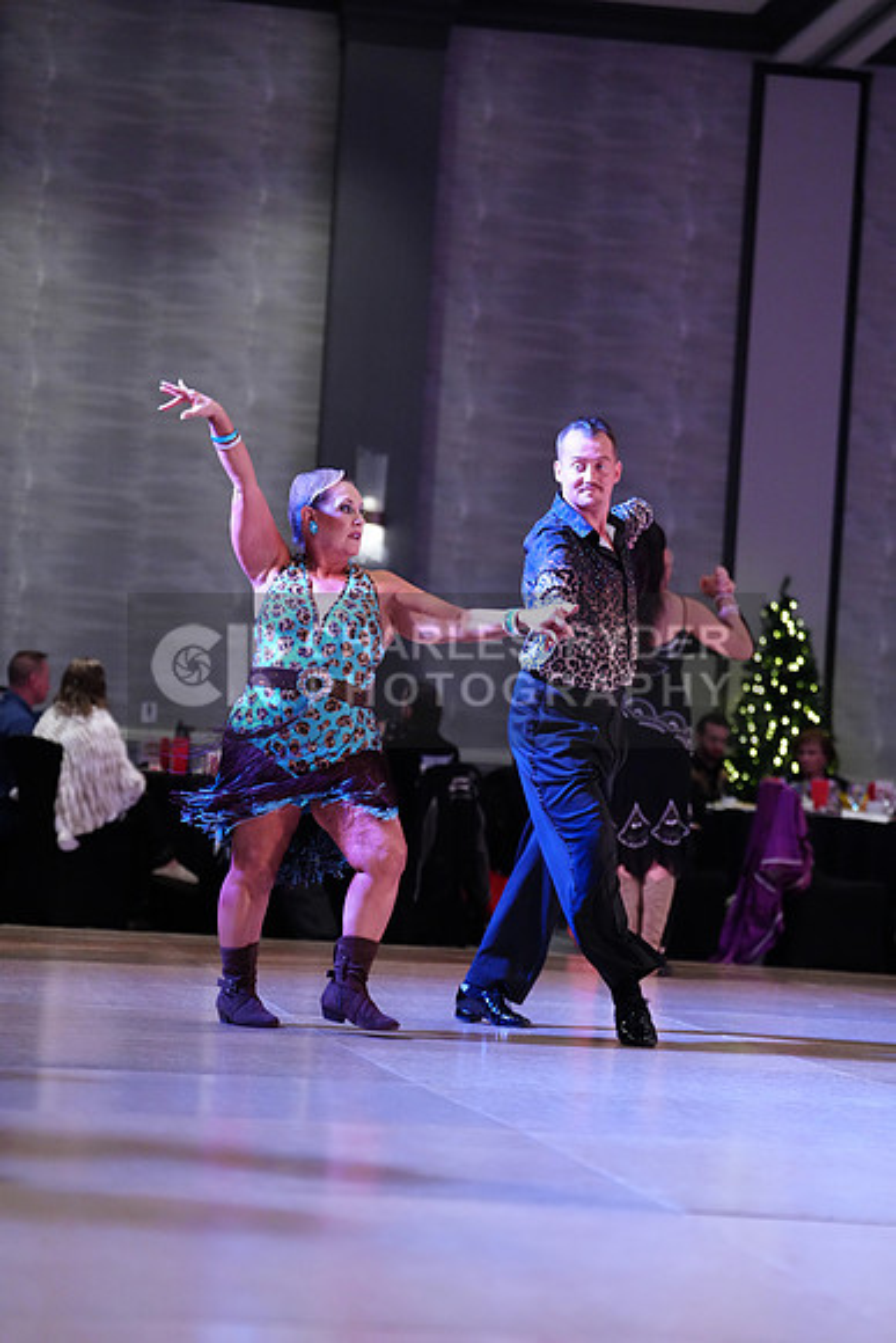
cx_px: 448
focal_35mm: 92
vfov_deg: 22.1
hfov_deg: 14.9
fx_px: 3432
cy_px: 672
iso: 5000
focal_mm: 92
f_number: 2.8
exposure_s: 1/400
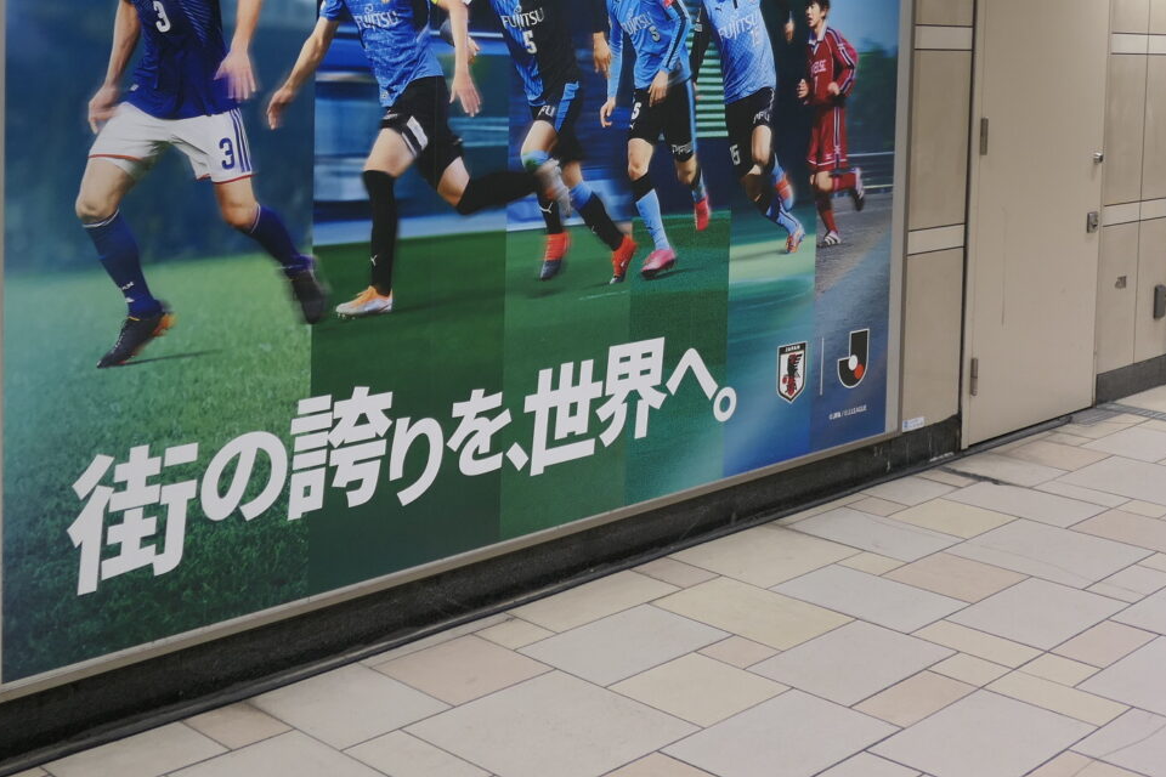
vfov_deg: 27.3
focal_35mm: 48
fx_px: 1555
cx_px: 708
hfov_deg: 40.9
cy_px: 117
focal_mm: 8.8
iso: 125
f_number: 1.4
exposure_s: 1/100
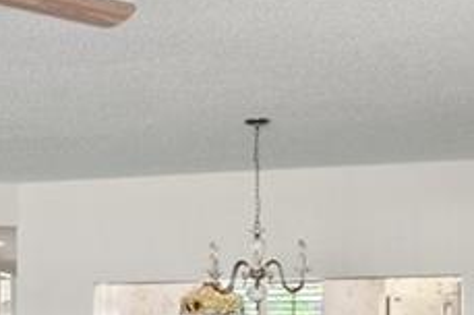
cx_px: -72
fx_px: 1014
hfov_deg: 24.2
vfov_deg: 16.8
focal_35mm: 77
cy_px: 393
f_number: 8
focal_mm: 11.5
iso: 200
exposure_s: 1/2
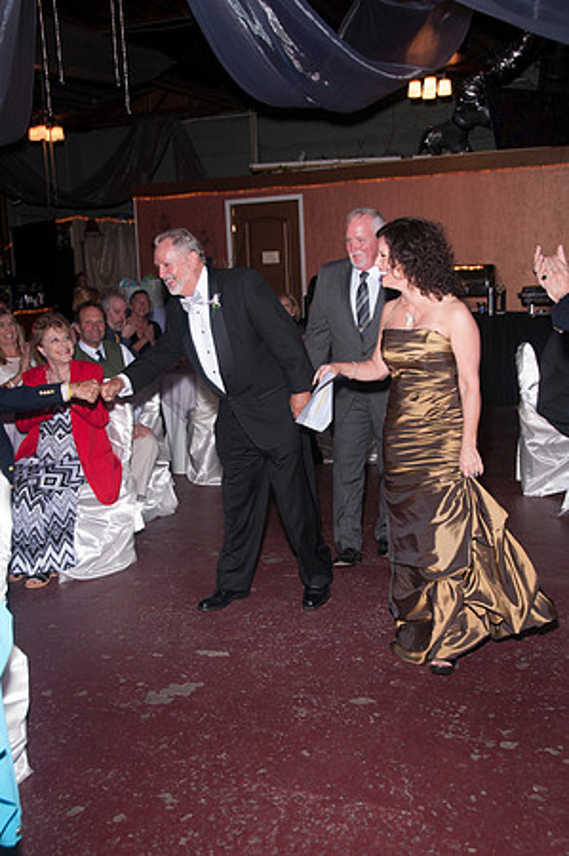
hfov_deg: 34.1
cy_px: 428
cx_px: 284
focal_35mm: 39
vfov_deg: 49.6
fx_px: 927
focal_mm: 26
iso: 400
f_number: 5.6
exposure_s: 1/60
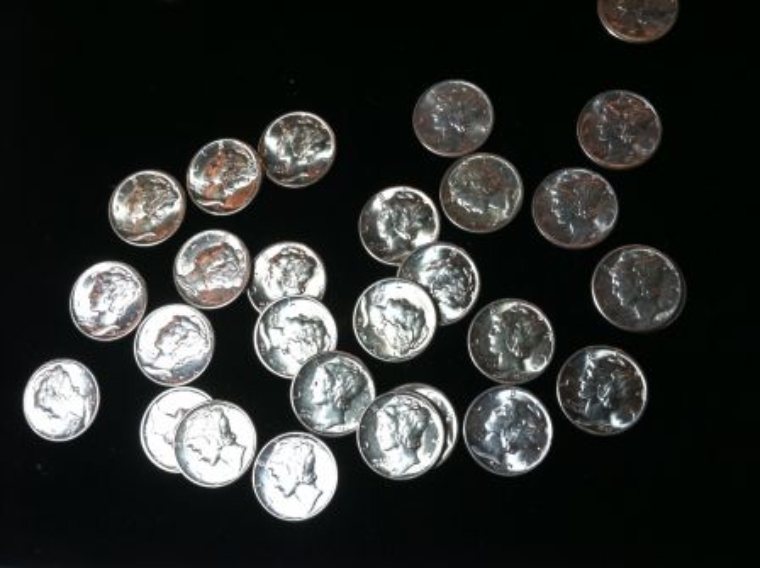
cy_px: 284
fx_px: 768
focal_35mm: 35
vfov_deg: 40.6
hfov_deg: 52.7
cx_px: 380
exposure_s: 1/40
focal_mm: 3.85
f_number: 2.8
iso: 80
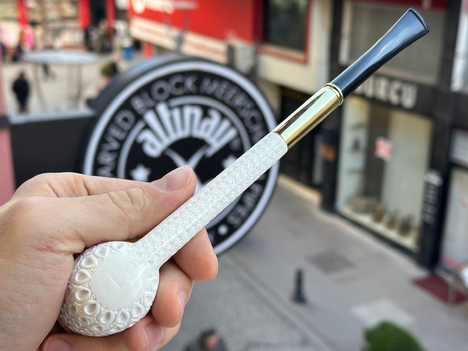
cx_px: 234
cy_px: 176
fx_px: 649
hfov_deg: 39.7
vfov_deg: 30.3
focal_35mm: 48
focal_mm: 6.86
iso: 50
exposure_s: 1/162
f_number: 1.78
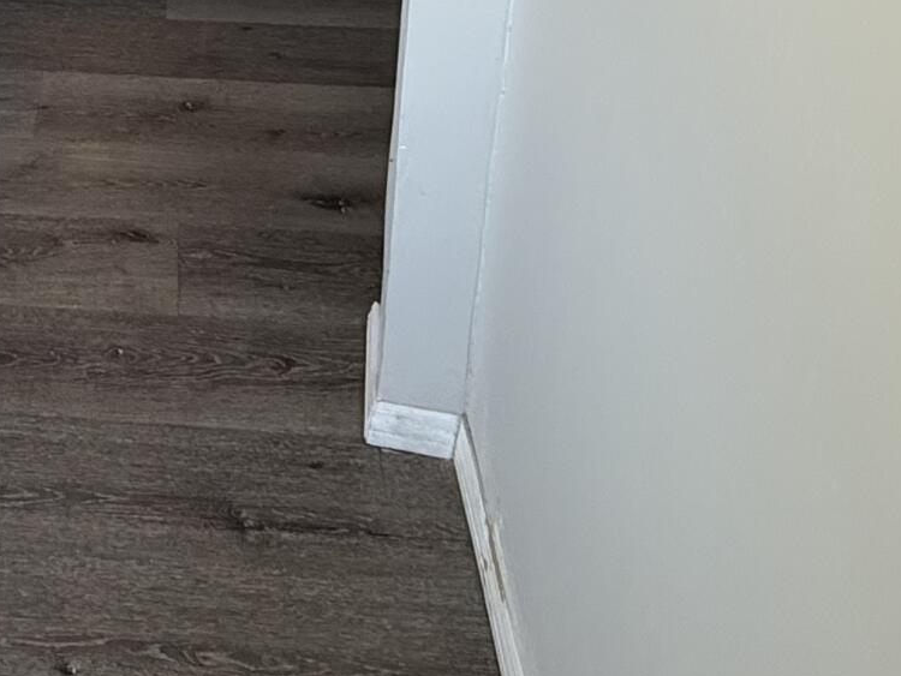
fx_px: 1458
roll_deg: -0.1
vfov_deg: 20.9
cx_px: 77
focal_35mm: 56
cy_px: -418
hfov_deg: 32.5
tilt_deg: -14.9
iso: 200
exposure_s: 1/120
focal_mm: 2.22
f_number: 2.2
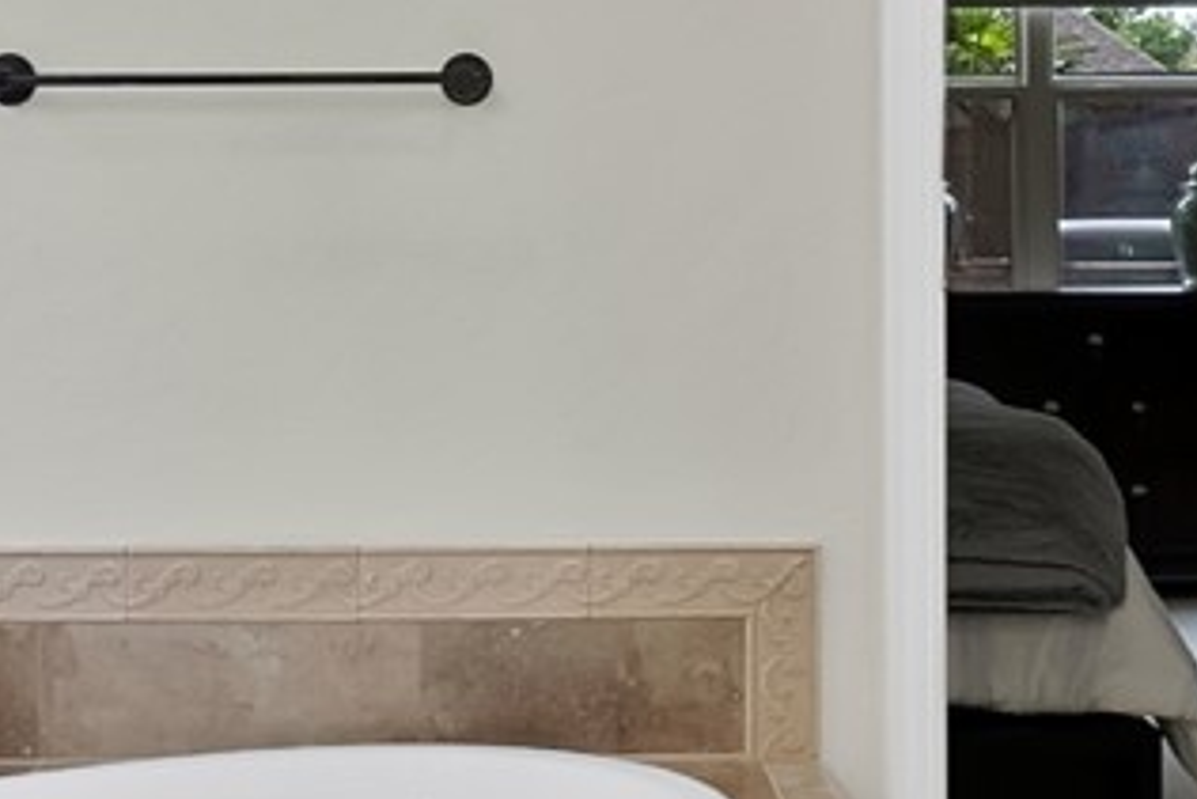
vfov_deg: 17.9
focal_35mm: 76
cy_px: 248
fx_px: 2528
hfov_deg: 26.6
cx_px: 587
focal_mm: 12
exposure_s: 1/15
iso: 640
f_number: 9
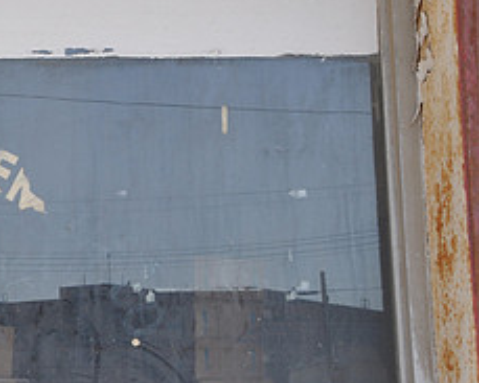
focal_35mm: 107
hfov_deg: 17.0
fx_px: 1516
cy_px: 235
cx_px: -126
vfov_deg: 14.4
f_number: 7.1
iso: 200
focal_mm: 30
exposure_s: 1/200
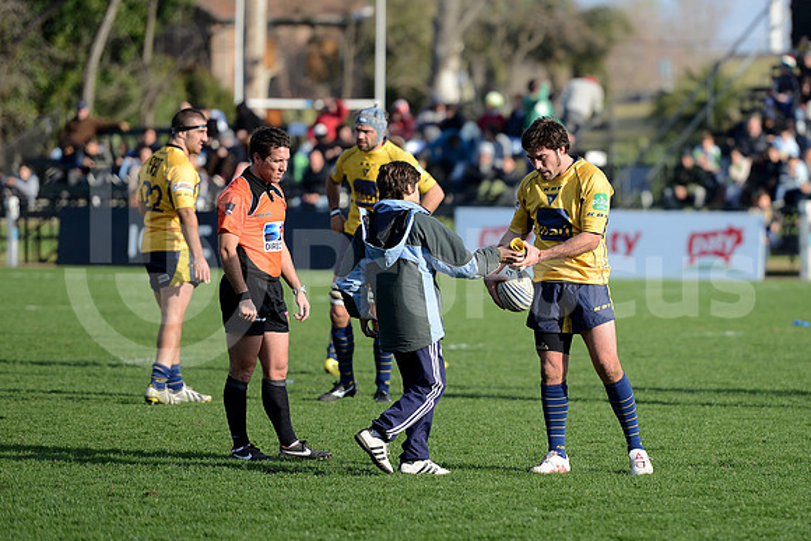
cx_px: 406
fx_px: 4394
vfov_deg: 7.0
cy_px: 270
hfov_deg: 10.5
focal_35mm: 195
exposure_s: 1/1000
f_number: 2.8
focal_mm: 195
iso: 250
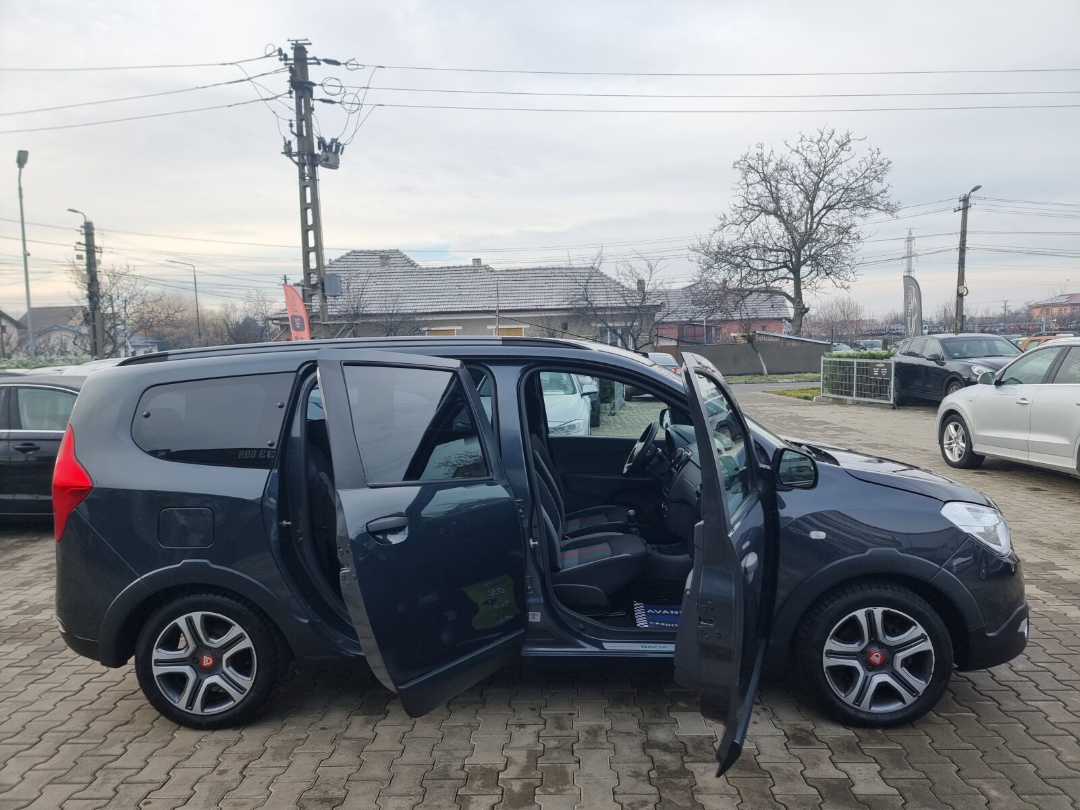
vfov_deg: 56.8
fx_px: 749
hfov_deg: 71.6
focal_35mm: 24
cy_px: 405
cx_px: 540
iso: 50
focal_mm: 6.7
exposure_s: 1/353
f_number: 1.8
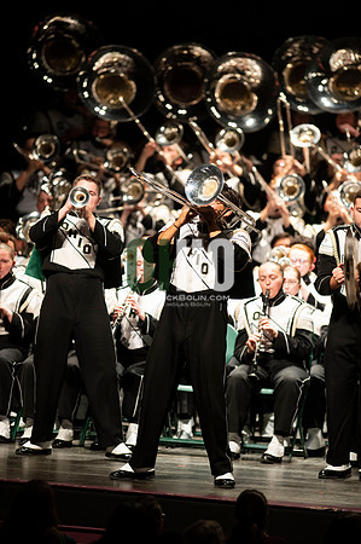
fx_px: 4523
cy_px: 272
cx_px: 180
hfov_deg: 4.6
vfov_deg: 6.9
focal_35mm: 300
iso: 3200
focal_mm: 300
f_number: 2.8
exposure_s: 1/500
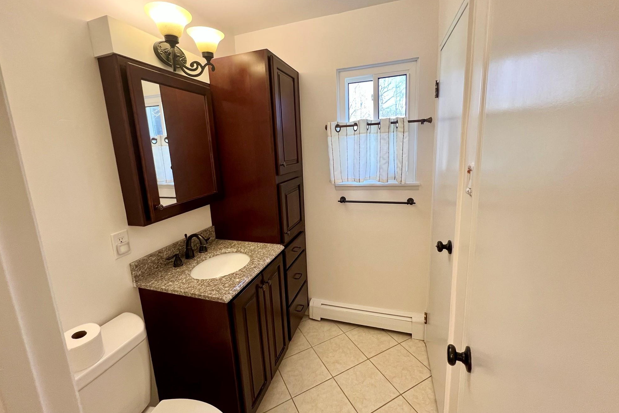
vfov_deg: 81.2
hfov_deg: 104.2
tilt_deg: -9.9
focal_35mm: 14
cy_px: 196
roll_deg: +3.7
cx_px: 303
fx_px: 241
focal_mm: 1.57
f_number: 1.8
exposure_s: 1/120
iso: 200
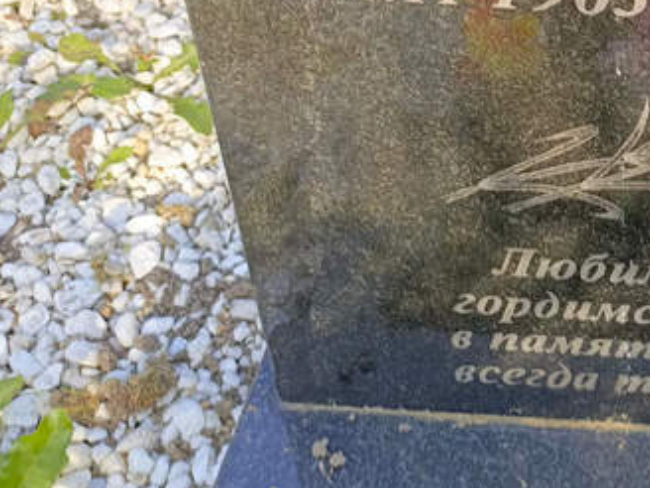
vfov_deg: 22.6
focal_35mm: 61
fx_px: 1145
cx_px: 694
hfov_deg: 29.0
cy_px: -52
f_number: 1.69
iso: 112
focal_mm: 4.76
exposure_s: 1/174
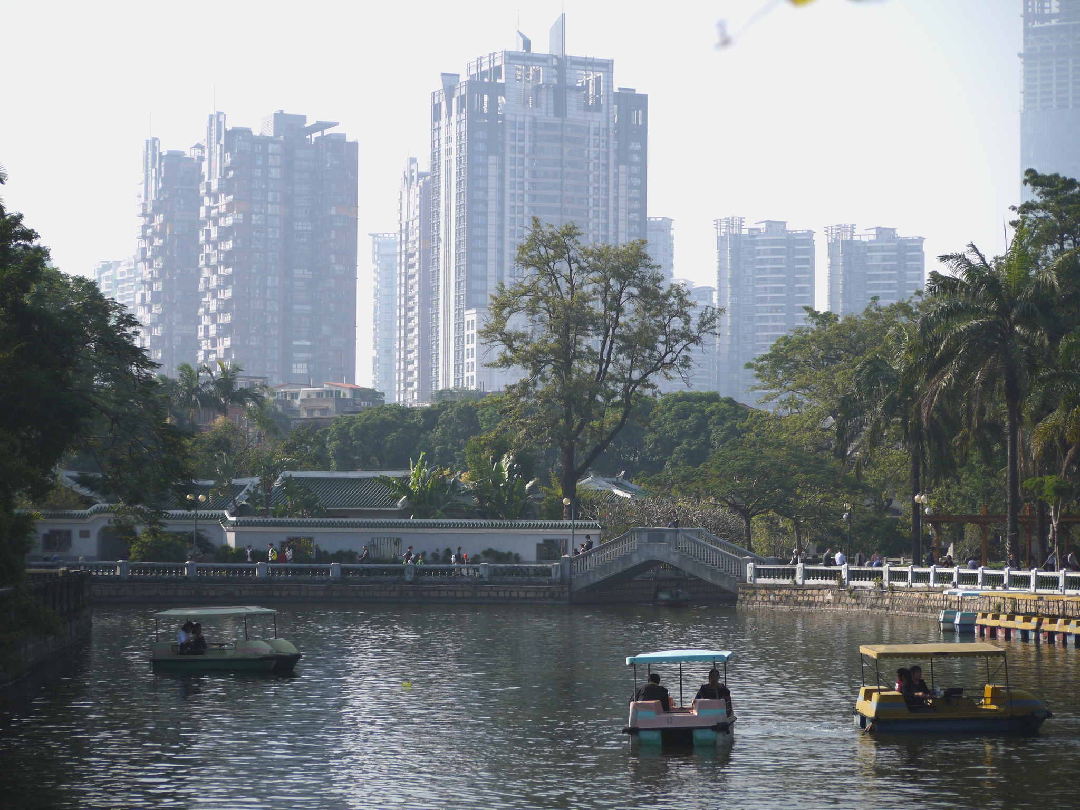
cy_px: 405
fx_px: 2808
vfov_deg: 16.4
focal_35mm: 90
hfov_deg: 21.8
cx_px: 540
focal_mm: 45
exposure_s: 1/1600
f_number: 4
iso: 160
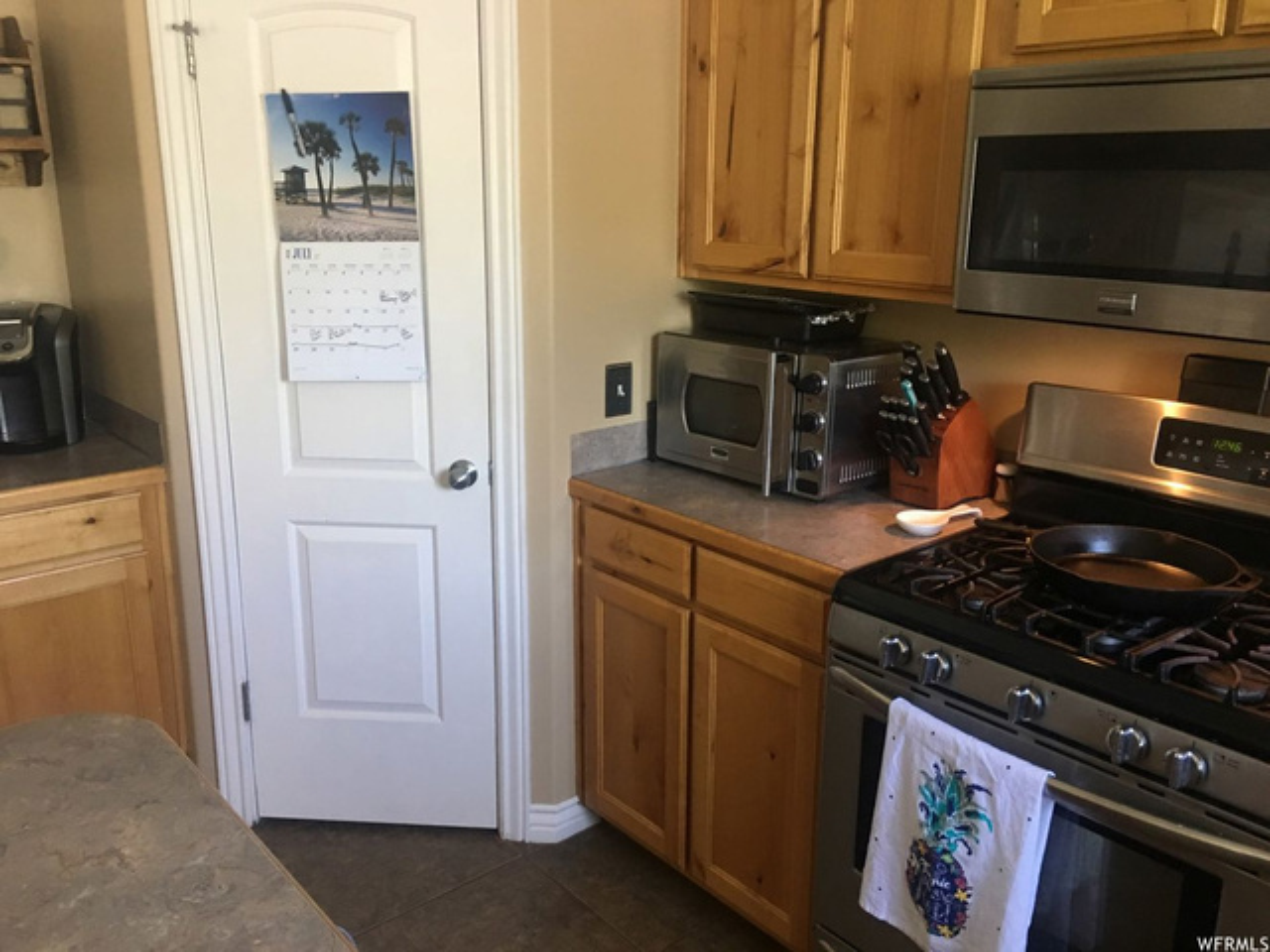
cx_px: 635
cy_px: 476
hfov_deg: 61.7
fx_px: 1064
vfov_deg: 48.2
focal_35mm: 29
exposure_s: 1/15
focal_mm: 4.15
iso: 64
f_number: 2.2
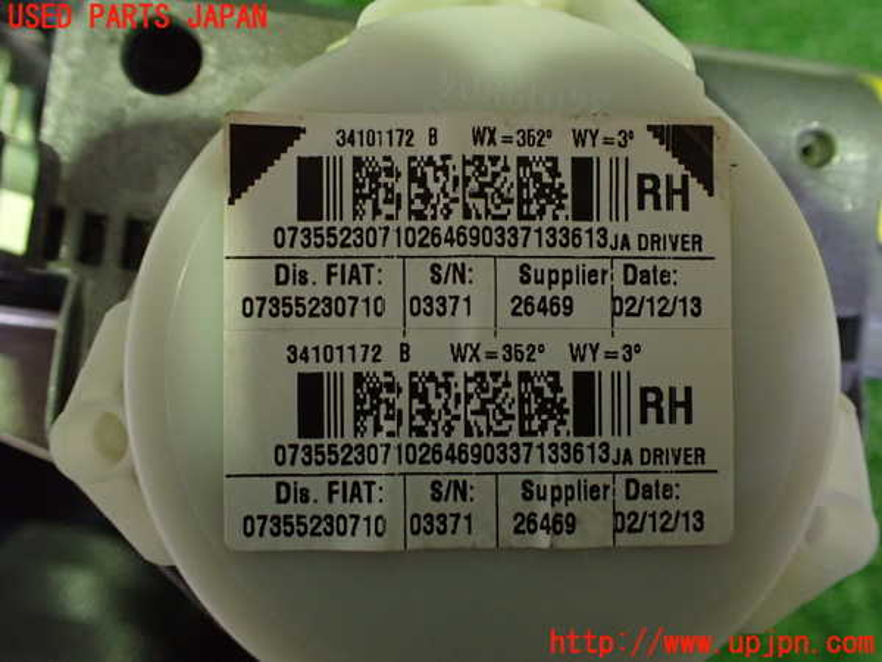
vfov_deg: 46.8
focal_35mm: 30
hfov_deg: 60.0
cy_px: 331
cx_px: 441
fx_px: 764
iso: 800
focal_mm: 5.4
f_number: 2.3
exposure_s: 1/30
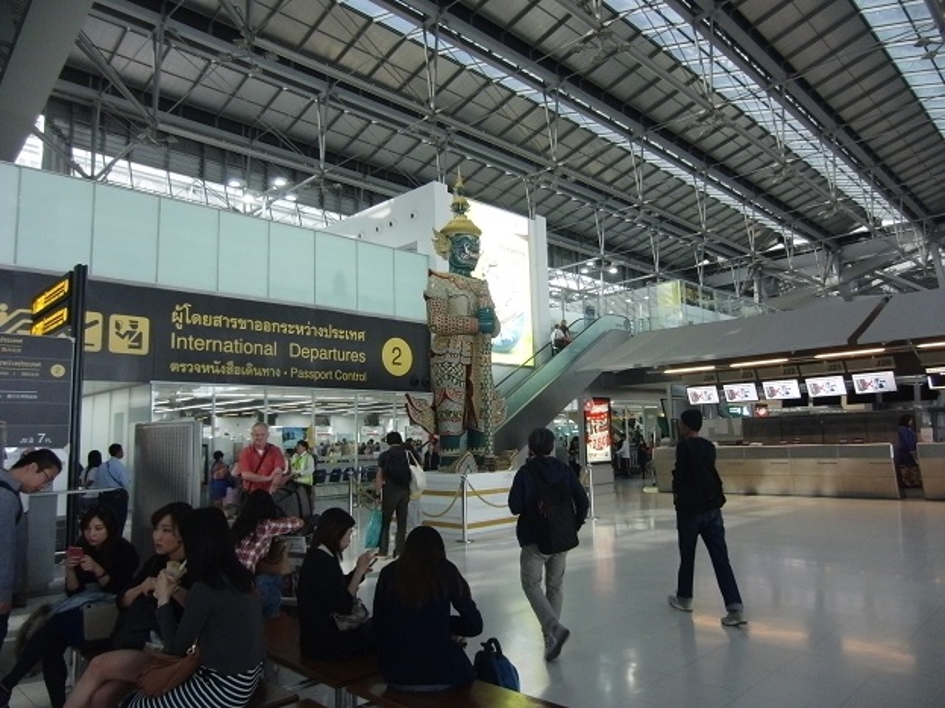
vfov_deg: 56.8
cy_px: 354
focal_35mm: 24
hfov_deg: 71.6
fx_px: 655
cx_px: 472
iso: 400
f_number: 3.2
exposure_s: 1/50
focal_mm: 4.3
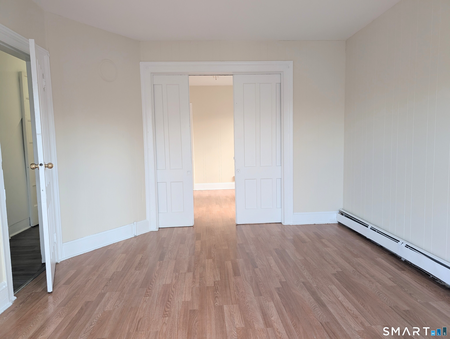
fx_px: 312
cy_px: 170
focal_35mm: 24
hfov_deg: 71.5
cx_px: 225
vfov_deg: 56.9
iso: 184
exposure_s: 1/108
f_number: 1.68
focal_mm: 6.9
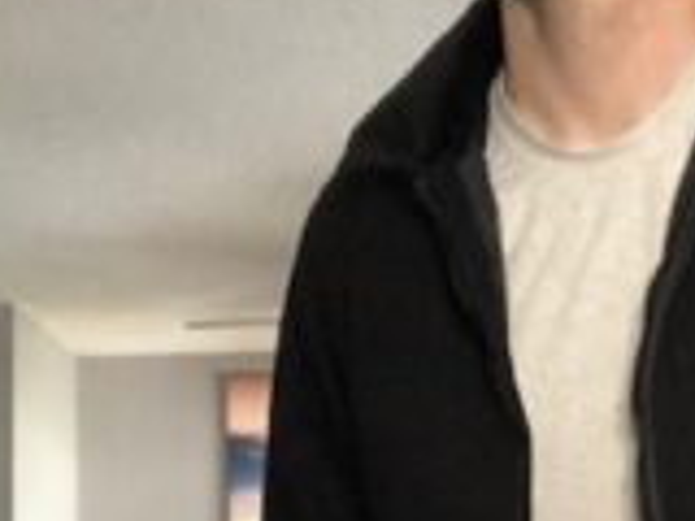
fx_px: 2008
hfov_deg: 19.3
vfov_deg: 14.4
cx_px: 630
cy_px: 617
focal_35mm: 100
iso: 500
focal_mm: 2.87
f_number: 2.2
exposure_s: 1/24
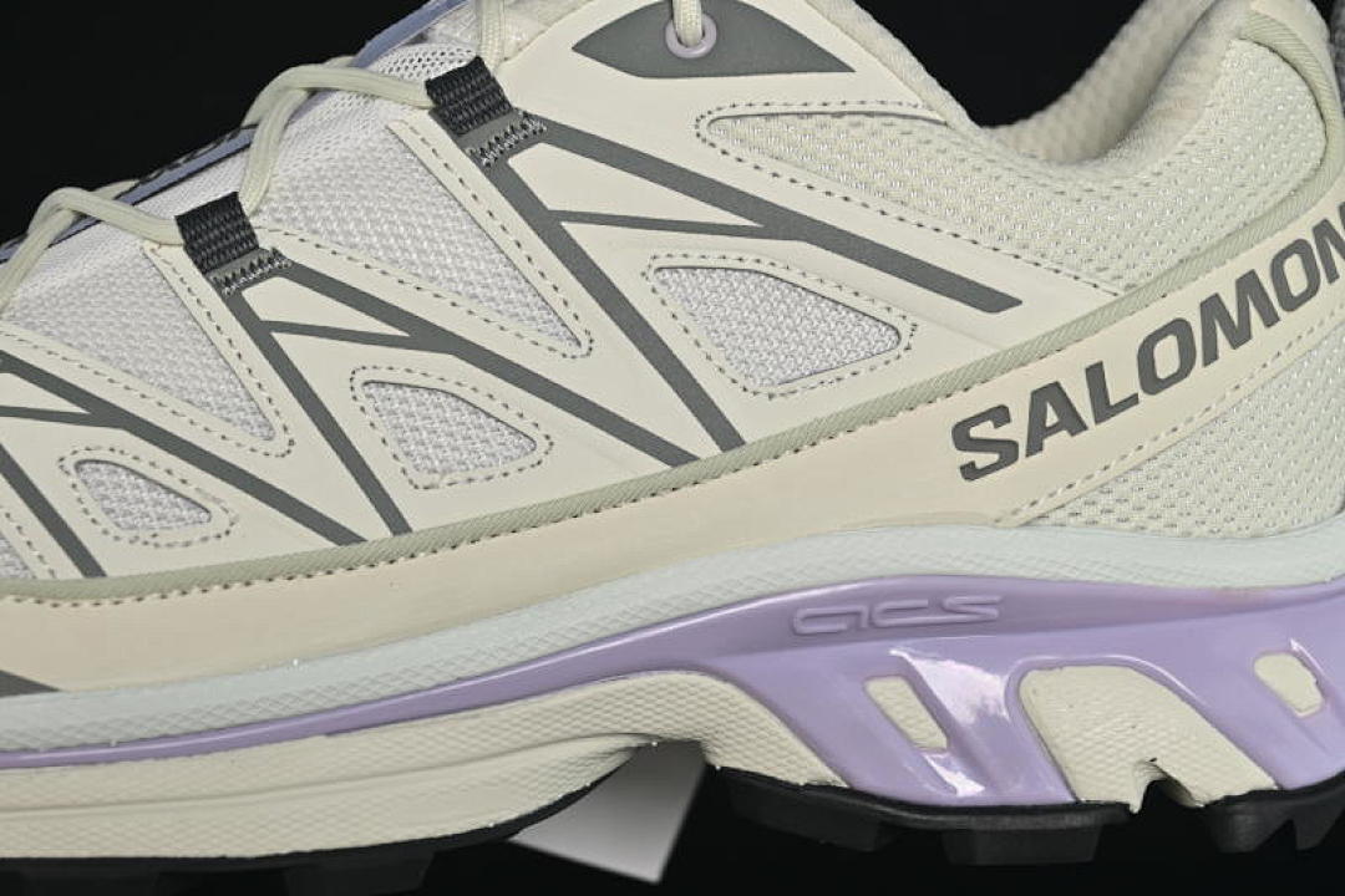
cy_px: 448
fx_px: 2802
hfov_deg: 27.0
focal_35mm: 75
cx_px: 672
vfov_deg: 18.2
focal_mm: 50
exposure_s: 1/60
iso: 160
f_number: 6.3
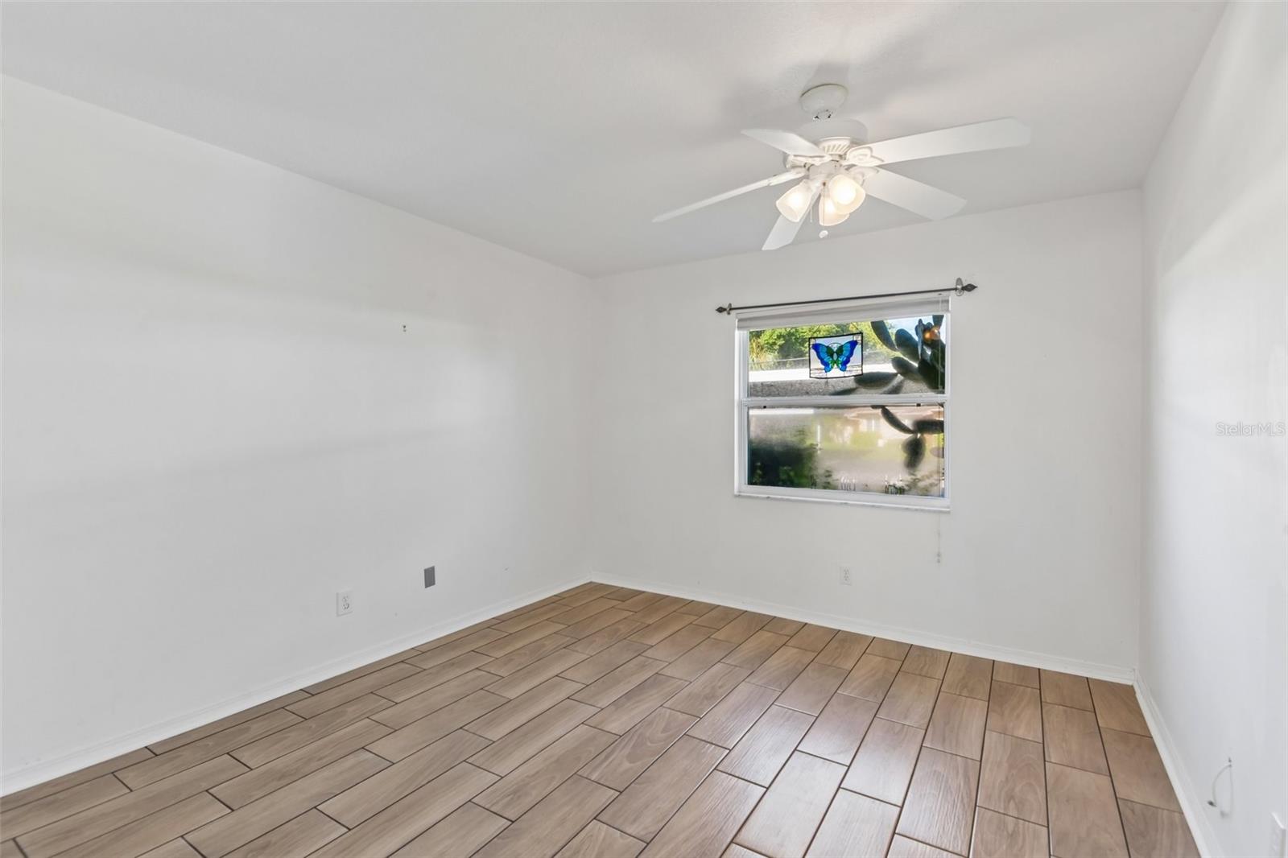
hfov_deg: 96.7
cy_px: 429
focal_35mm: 16
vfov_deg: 73.7
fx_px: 572
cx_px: 644
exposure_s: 1/30
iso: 400
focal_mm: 16
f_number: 8
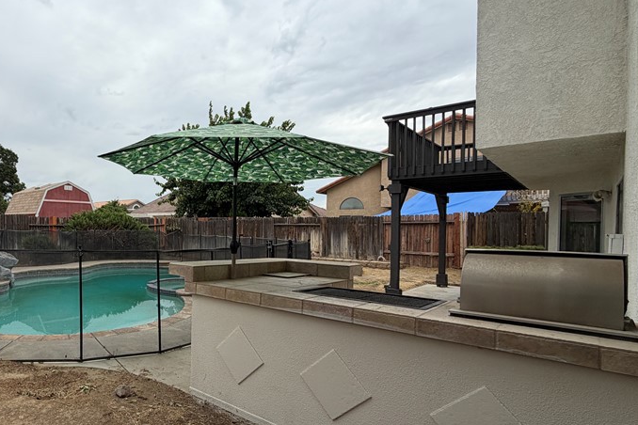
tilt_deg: +1.0
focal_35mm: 22
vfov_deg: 57.1
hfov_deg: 73.6
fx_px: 390
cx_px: 167
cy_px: 231
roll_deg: +0.4
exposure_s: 1/770
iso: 25
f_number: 2.2
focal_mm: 2.22
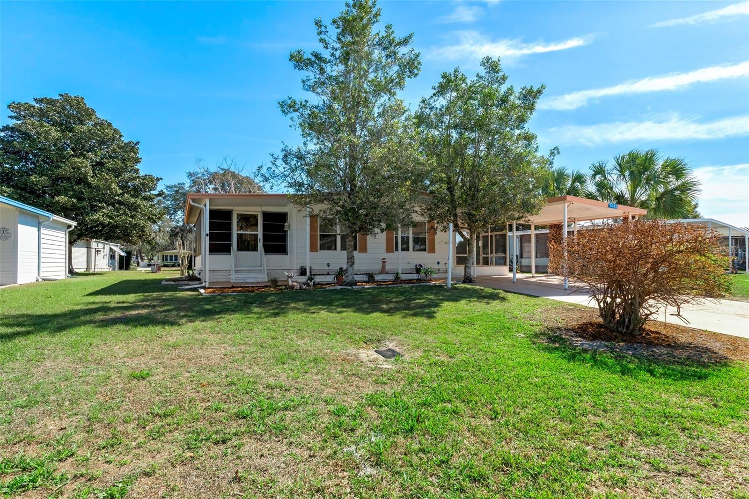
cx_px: 374
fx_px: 374
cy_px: 250
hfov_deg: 90.0
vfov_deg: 67.4
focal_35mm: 18
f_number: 8
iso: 800
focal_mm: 12
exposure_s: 1/500
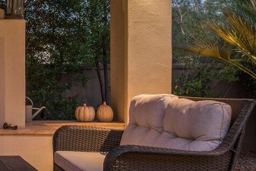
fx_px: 462
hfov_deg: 26.7
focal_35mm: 65
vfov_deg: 20.9
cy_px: 87
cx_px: -66
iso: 400
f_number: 13
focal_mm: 15
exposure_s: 8
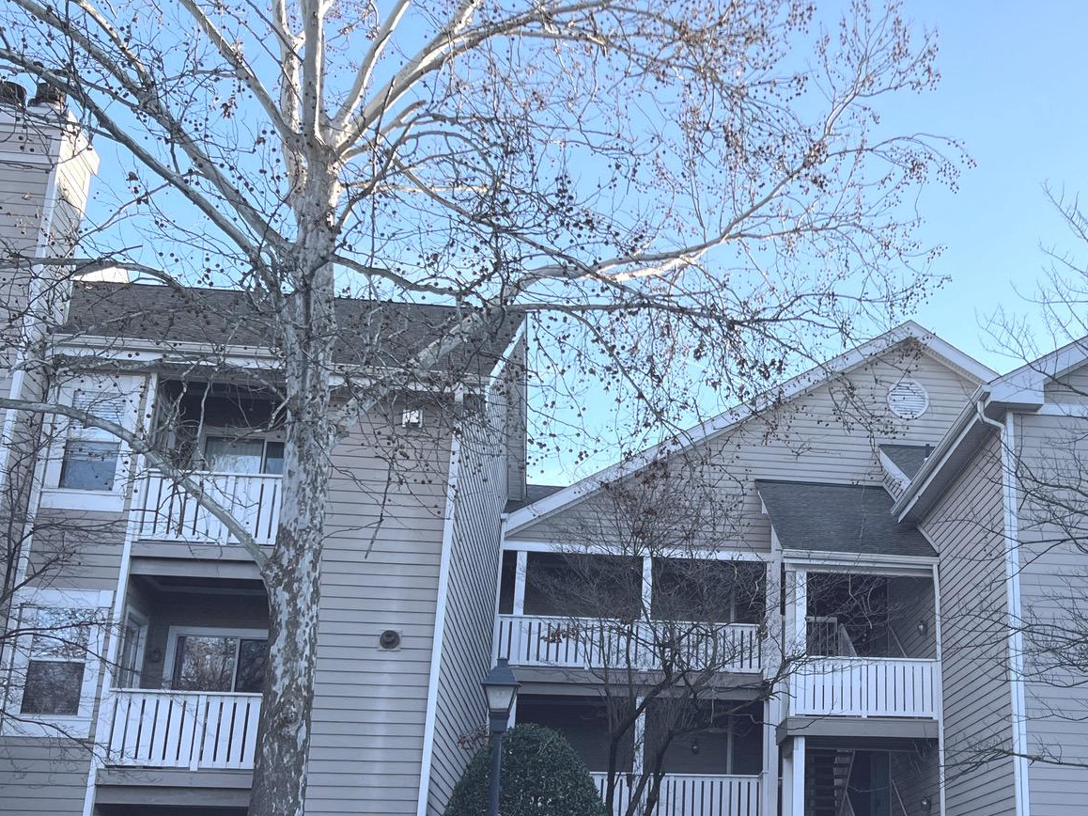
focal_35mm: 46
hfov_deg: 40.4
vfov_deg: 31.4
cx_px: 779
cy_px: 494
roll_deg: -1.0
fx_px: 1446
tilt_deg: +16.6
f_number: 1.5
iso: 50
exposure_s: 1/1029
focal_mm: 5.7
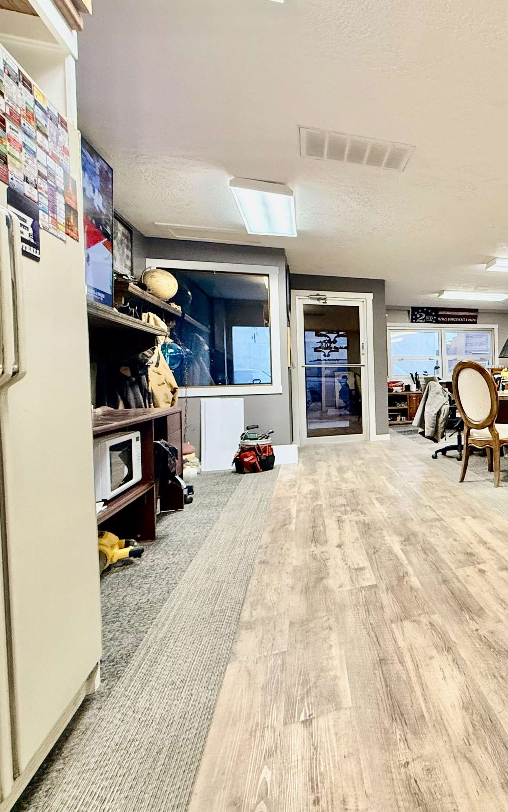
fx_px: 487
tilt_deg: +0.3
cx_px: 521
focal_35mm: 22
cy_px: 379
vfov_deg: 79.5
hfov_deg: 45.4
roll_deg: +1.5
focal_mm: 2.22
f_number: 2.2
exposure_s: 1/60
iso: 500
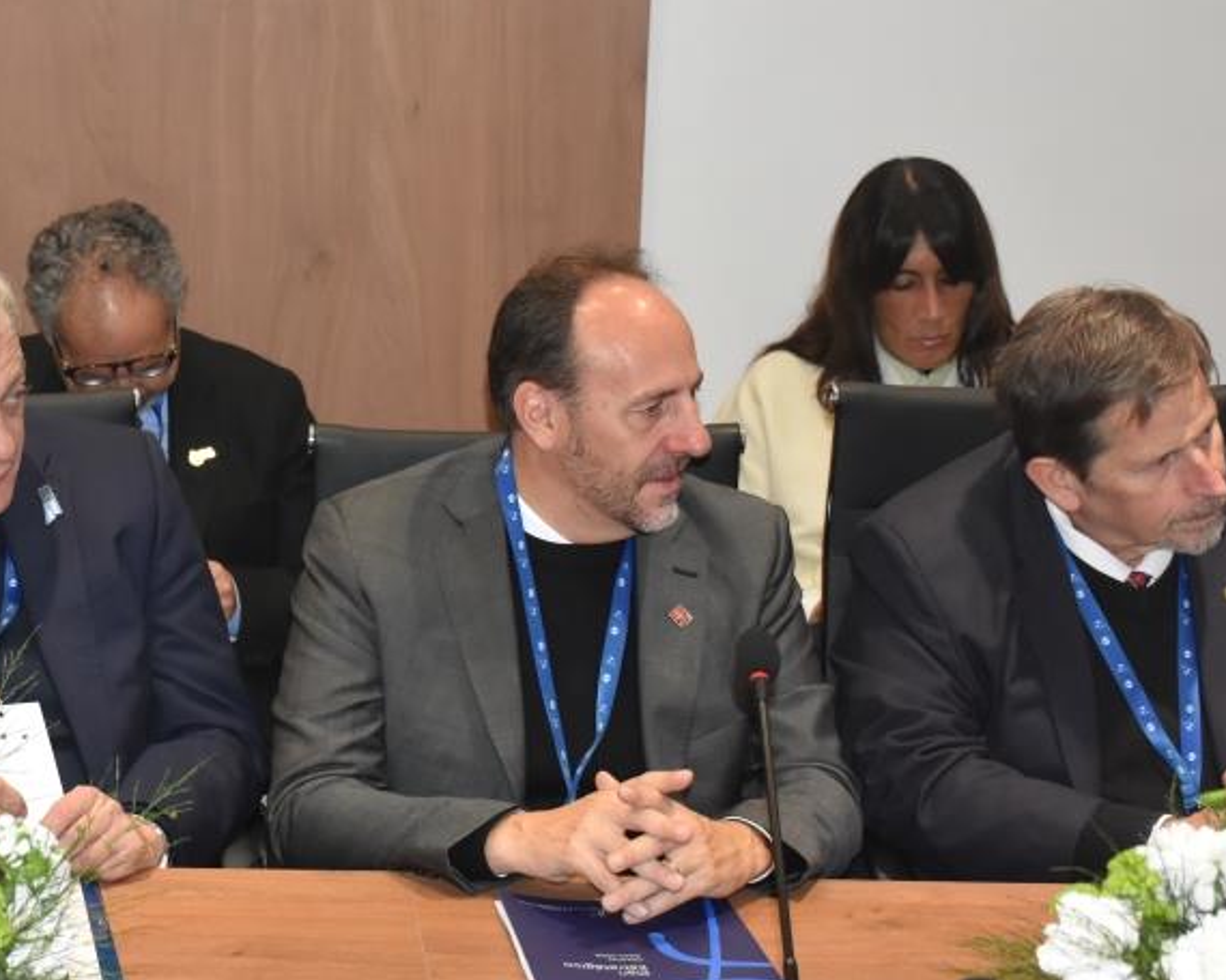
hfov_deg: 23.2
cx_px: 215
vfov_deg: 18.9
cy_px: 379
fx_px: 2939
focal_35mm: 81
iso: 1600
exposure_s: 1/100
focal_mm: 32
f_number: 5.6
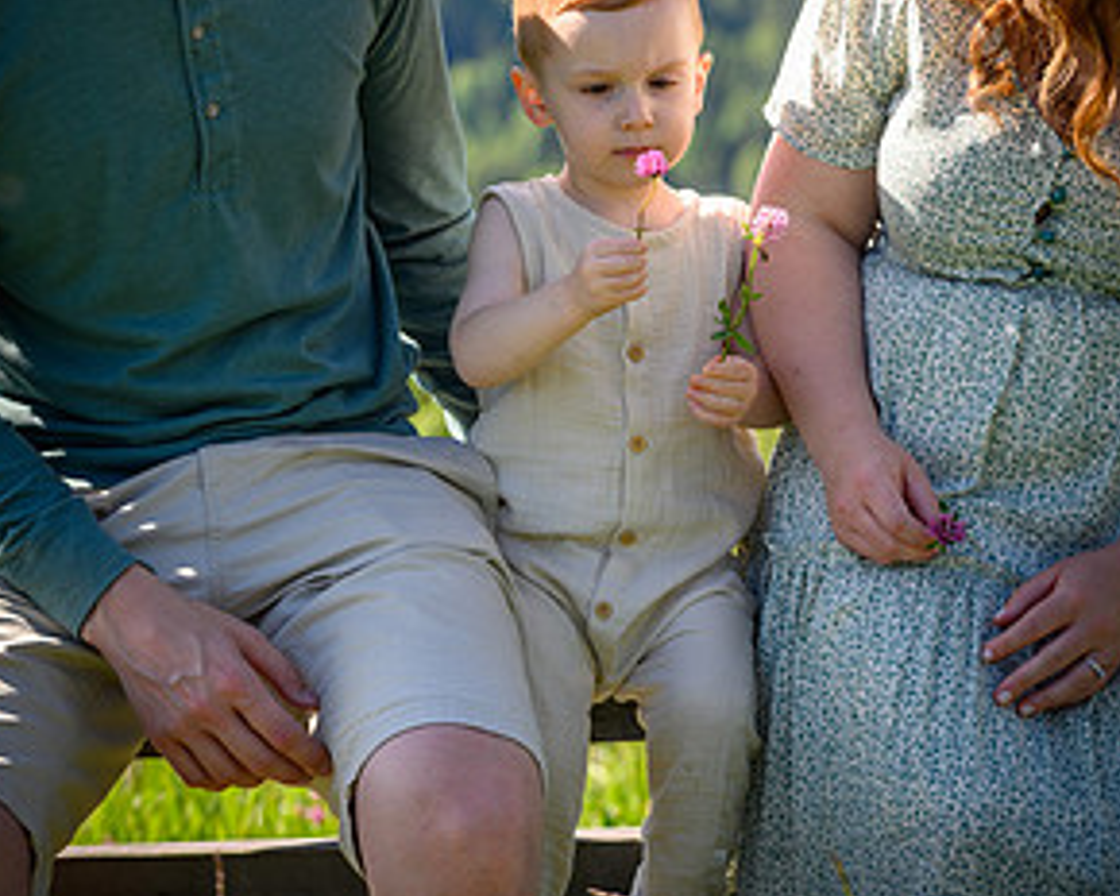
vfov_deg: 11.7
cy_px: 124
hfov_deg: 14.7
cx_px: 550
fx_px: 4342
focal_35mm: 131
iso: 100
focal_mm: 90
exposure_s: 1/320
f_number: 5
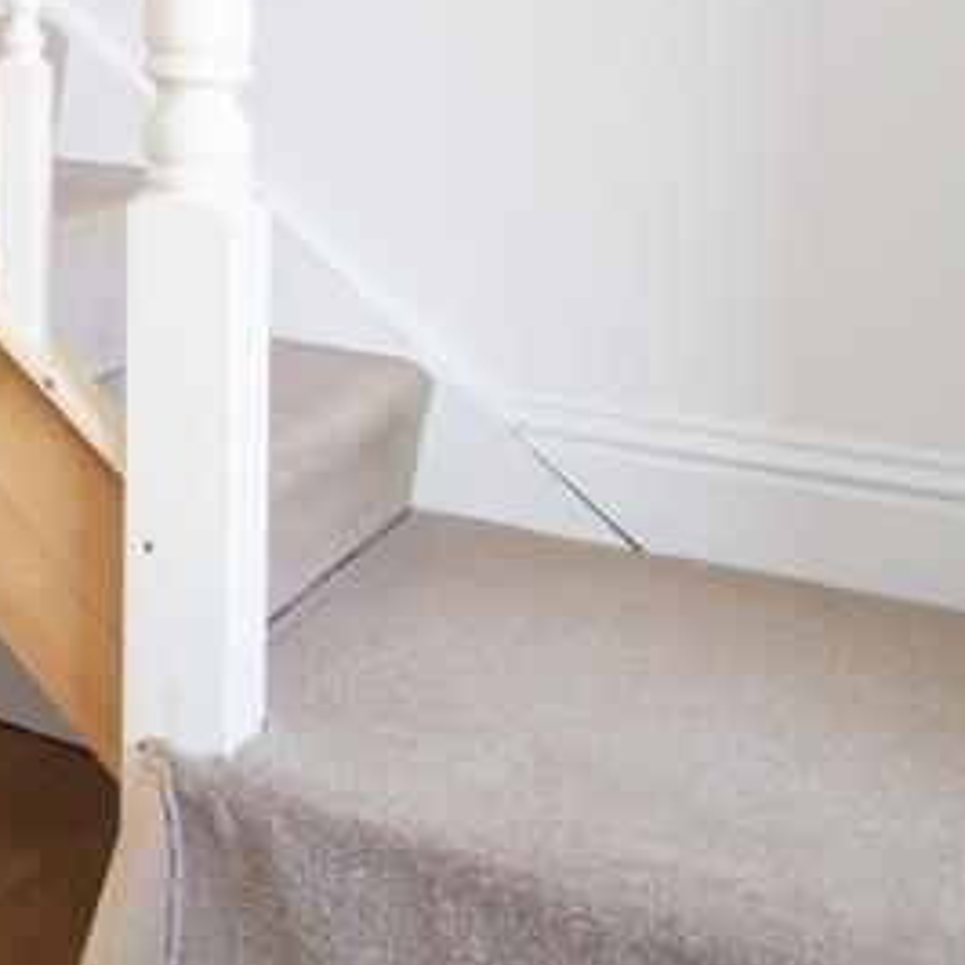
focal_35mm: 49
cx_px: -860
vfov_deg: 29.9
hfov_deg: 20.6
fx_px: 1545
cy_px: -178
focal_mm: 10
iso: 320
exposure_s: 1/10
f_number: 9
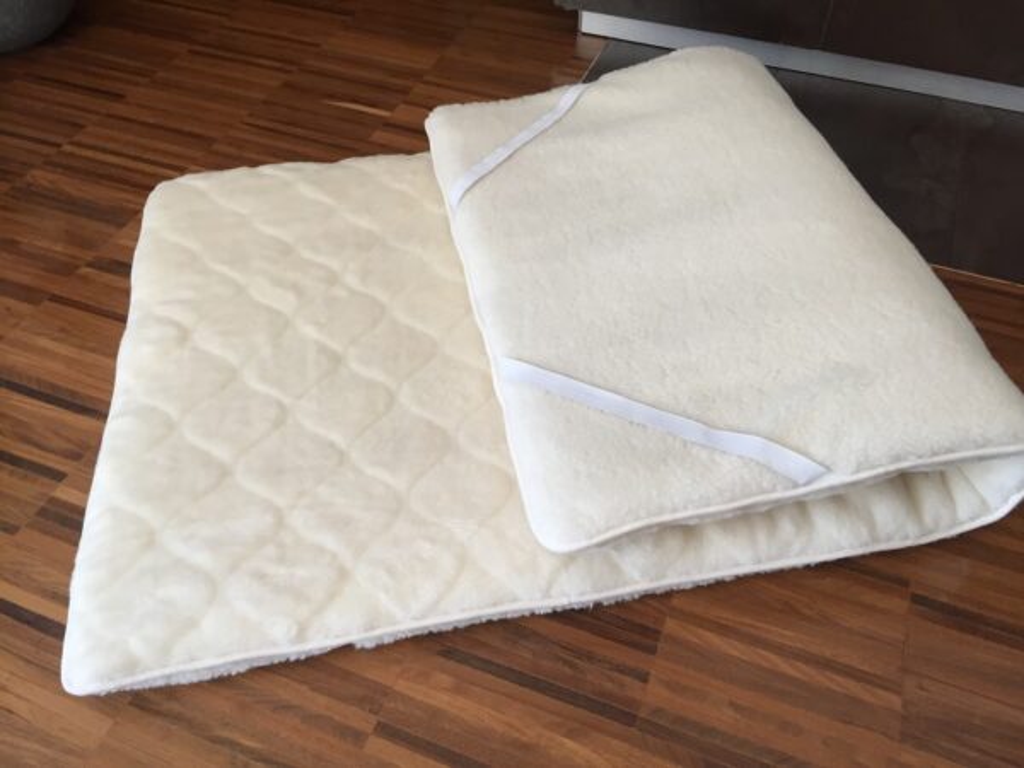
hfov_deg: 61.7
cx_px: 512
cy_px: 384
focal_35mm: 29
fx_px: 858
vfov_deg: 48.2
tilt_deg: -47.7
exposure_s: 1/40
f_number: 2.2
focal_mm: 4.15
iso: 32
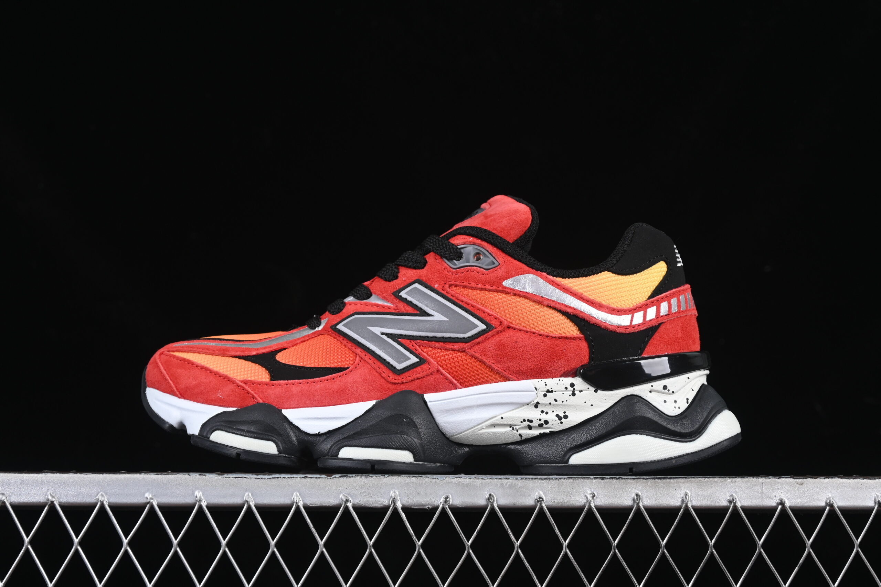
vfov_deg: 18.2
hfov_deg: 27.0
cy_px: 294
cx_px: 440
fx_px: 1835
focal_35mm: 75
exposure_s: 1/80
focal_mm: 50
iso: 160
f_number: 7.1
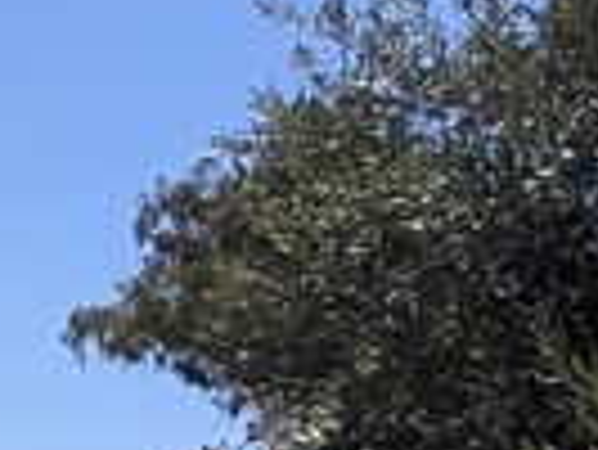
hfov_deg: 11.7
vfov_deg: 15.0
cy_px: 662
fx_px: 1591
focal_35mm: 92
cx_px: -1162
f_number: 1.7
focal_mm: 2.02
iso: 56
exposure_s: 1/3663
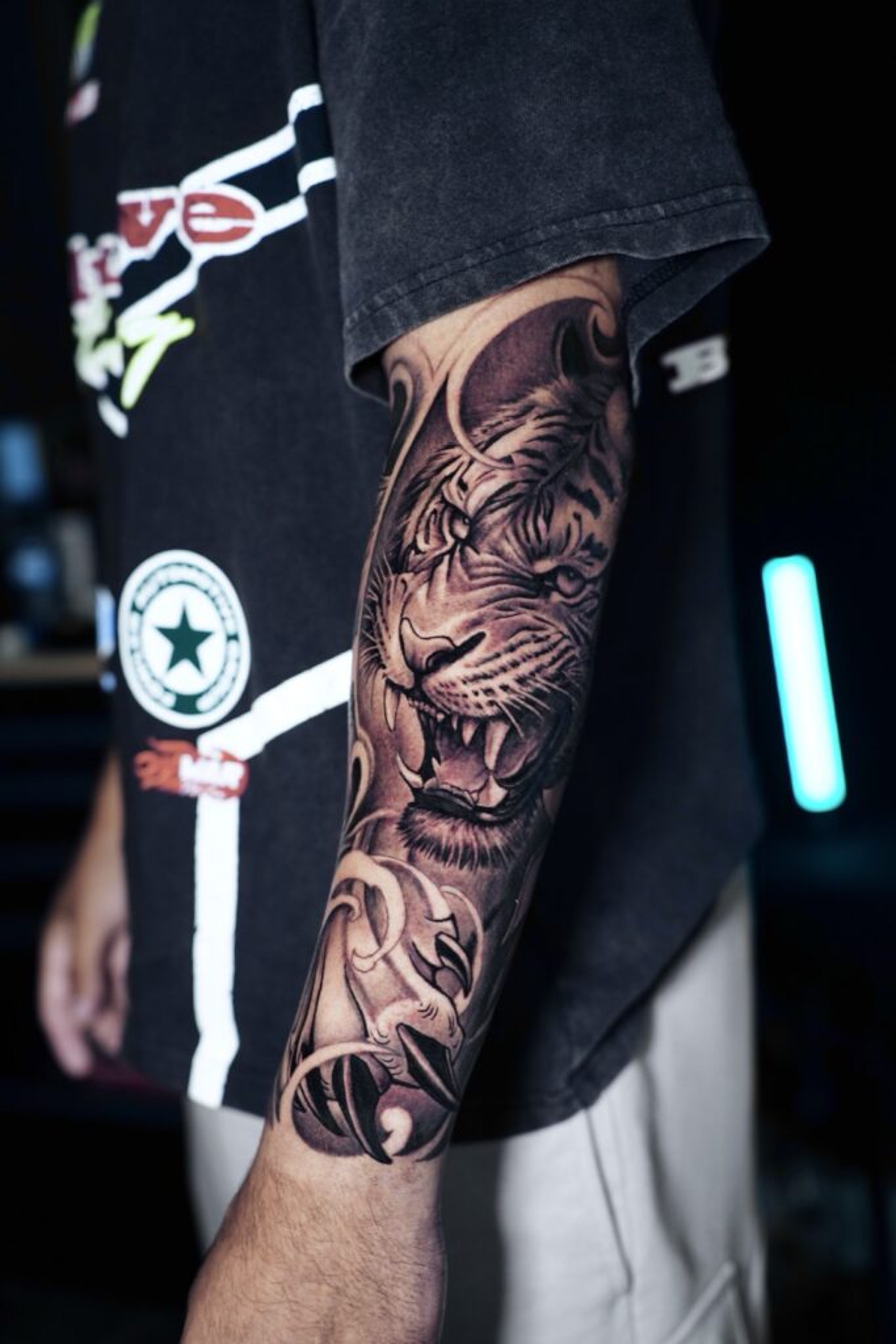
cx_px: 448
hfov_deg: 31.2
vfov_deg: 45.4
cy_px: 672
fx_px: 1605
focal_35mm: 43
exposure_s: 1/80
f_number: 2.8
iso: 1250
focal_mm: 43
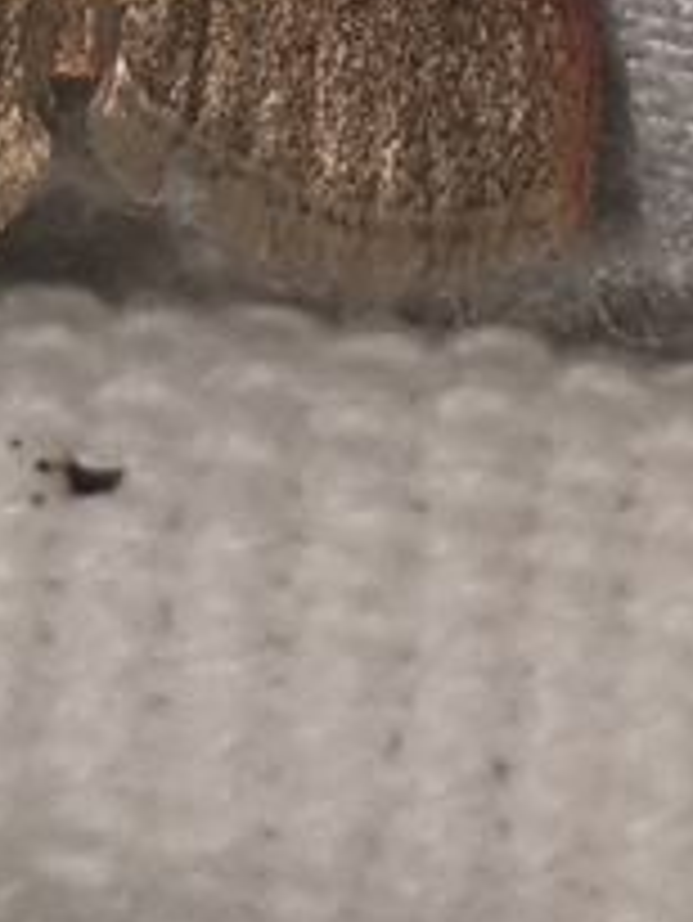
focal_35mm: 81
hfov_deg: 18.0
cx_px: 122
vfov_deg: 21.3
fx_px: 2160
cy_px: -351
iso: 50
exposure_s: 1/1186
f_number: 2.4
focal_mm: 4.3
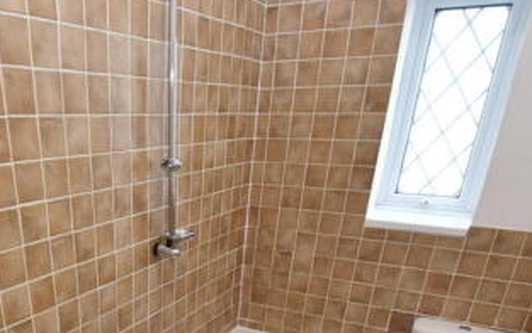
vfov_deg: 34.3
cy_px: 363
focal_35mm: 32
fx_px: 464
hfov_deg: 57.7
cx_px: 159
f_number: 5
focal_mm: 10
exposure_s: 1/100
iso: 800
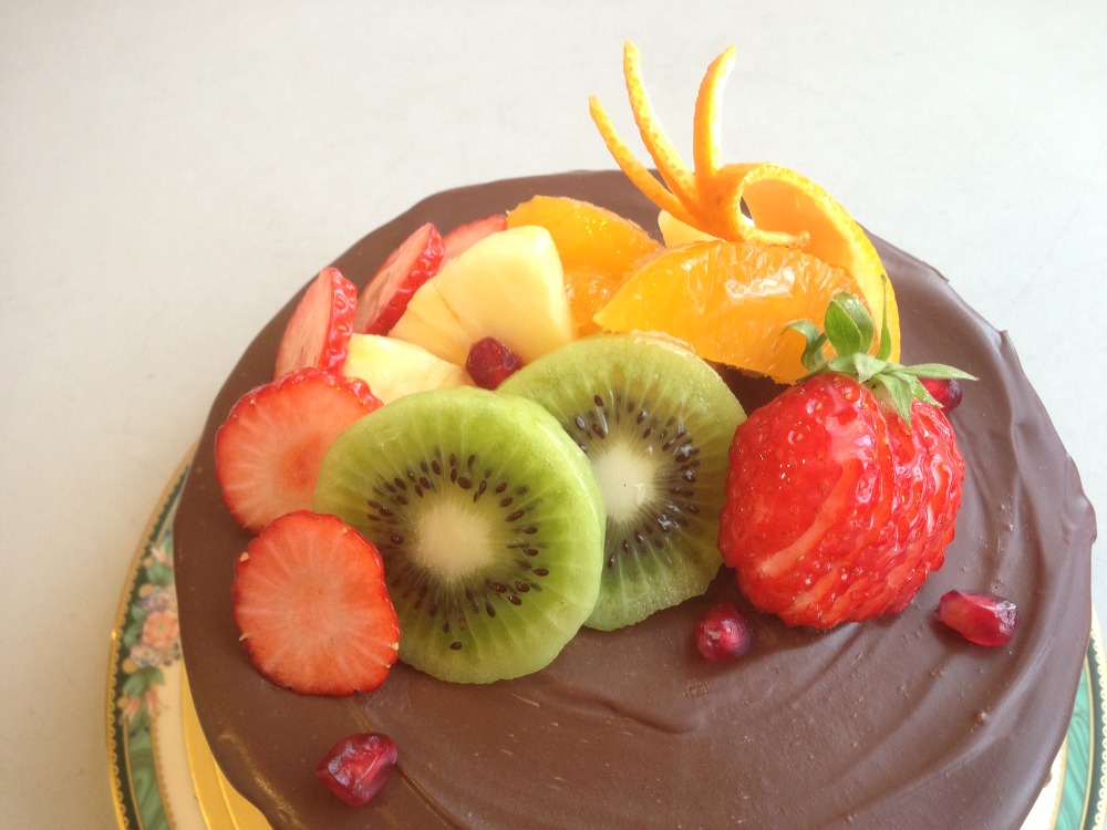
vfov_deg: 42.9
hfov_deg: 55.4
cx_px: 554
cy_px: 415
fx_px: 1055
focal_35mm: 33
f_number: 2.4
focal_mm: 4.13
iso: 100
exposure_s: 1/20
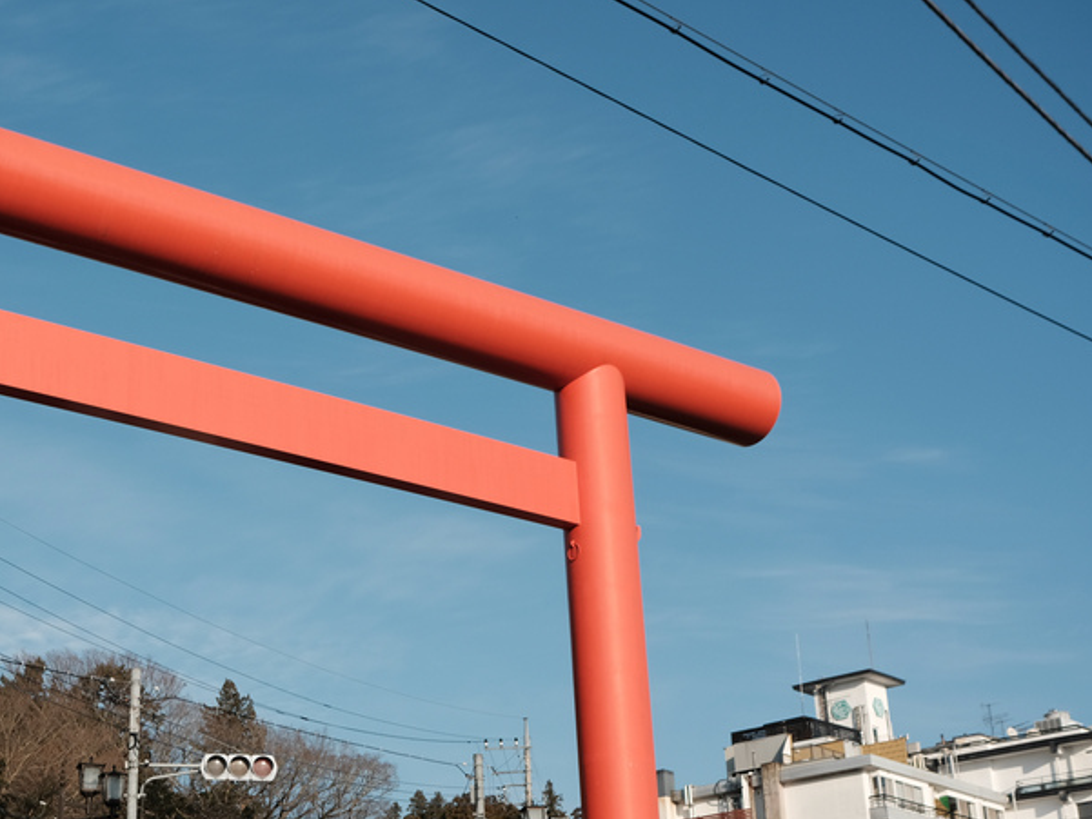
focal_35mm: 56
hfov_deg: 33.2
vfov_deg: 25.9
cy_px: 571
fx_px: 1767
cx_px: 191
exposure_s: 1/1600
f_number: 4
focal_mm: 23
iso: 200
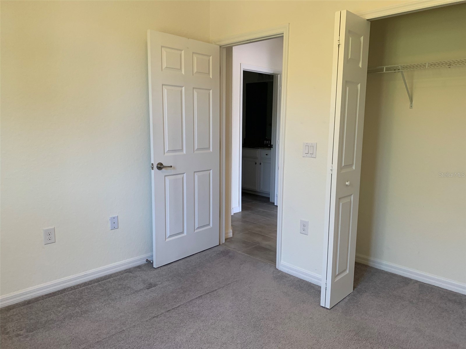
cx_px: 233
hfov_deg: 67.3
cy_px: 174
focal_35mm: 26
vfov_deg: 53.1
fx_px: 350
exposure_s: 1/60
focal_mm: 4.25
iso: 64
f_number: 1.8
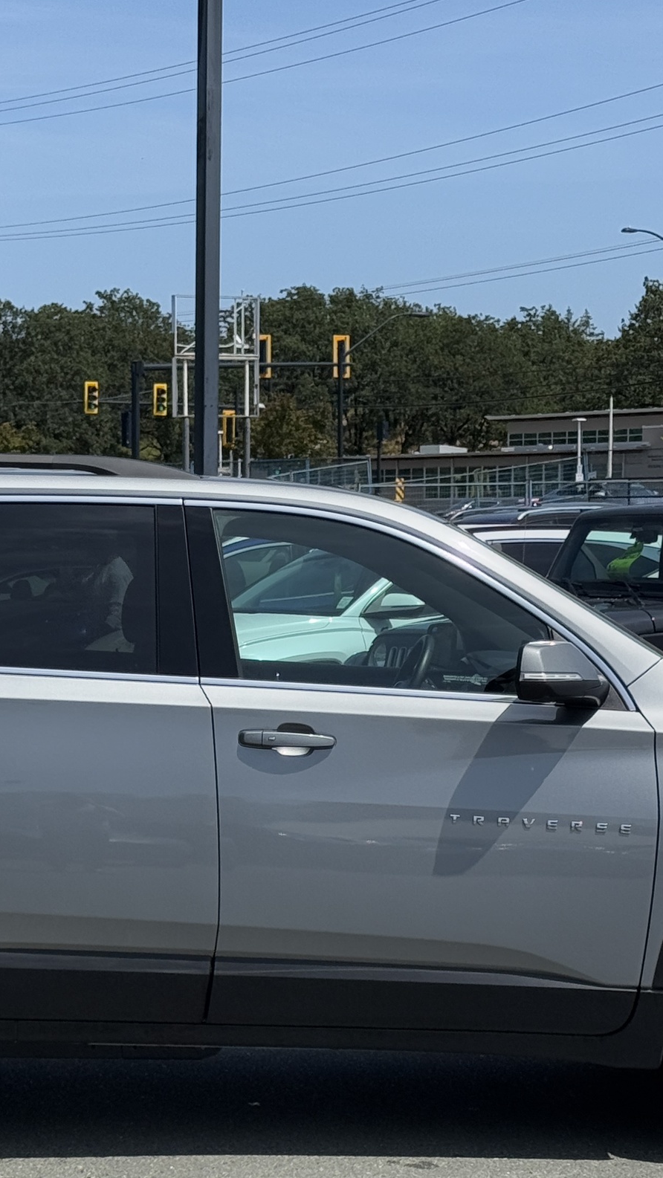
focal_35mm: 95
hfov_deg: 12.7
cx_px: 176
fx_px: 2968
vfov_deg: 22.4
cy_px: 713
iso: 64
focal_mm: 6.76
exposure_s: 1/6536
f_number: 1.78
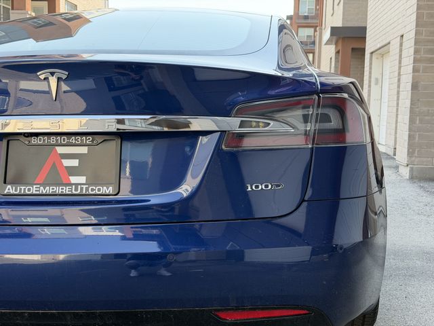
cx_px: 217
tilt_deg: -4.7
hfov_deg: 39.7
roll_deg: -0.8
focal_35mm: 48
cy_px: 163
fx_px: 602
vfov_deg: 30.3
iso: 80
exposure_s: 1/388
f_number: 1.78
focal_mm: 6.76
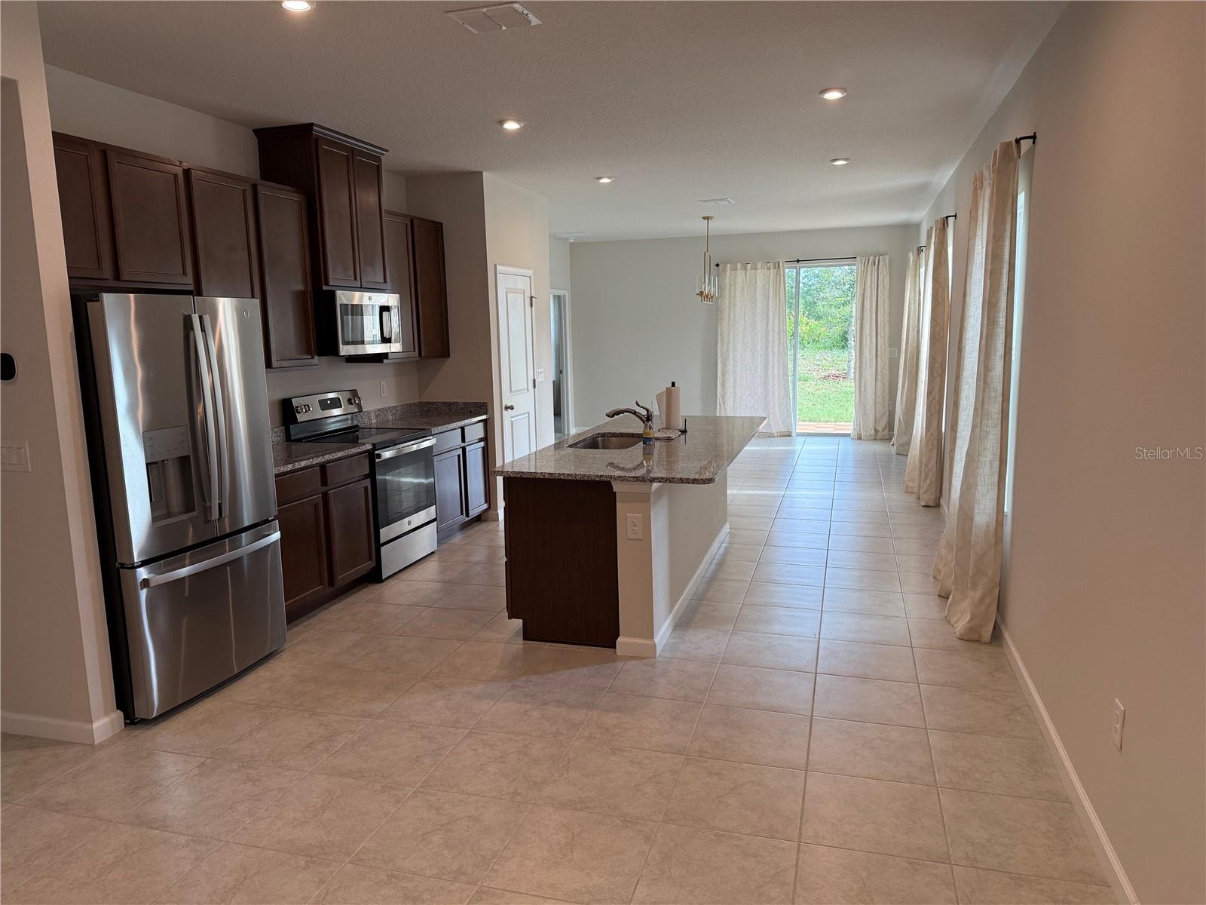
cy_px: 452
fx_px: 836
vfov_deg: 56.8
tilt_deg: -8.2
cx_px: 603
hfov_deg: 71.6
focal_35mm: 24
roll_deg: +1.7
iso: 160
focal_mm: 6.76
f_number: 1.78
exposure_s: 1/202
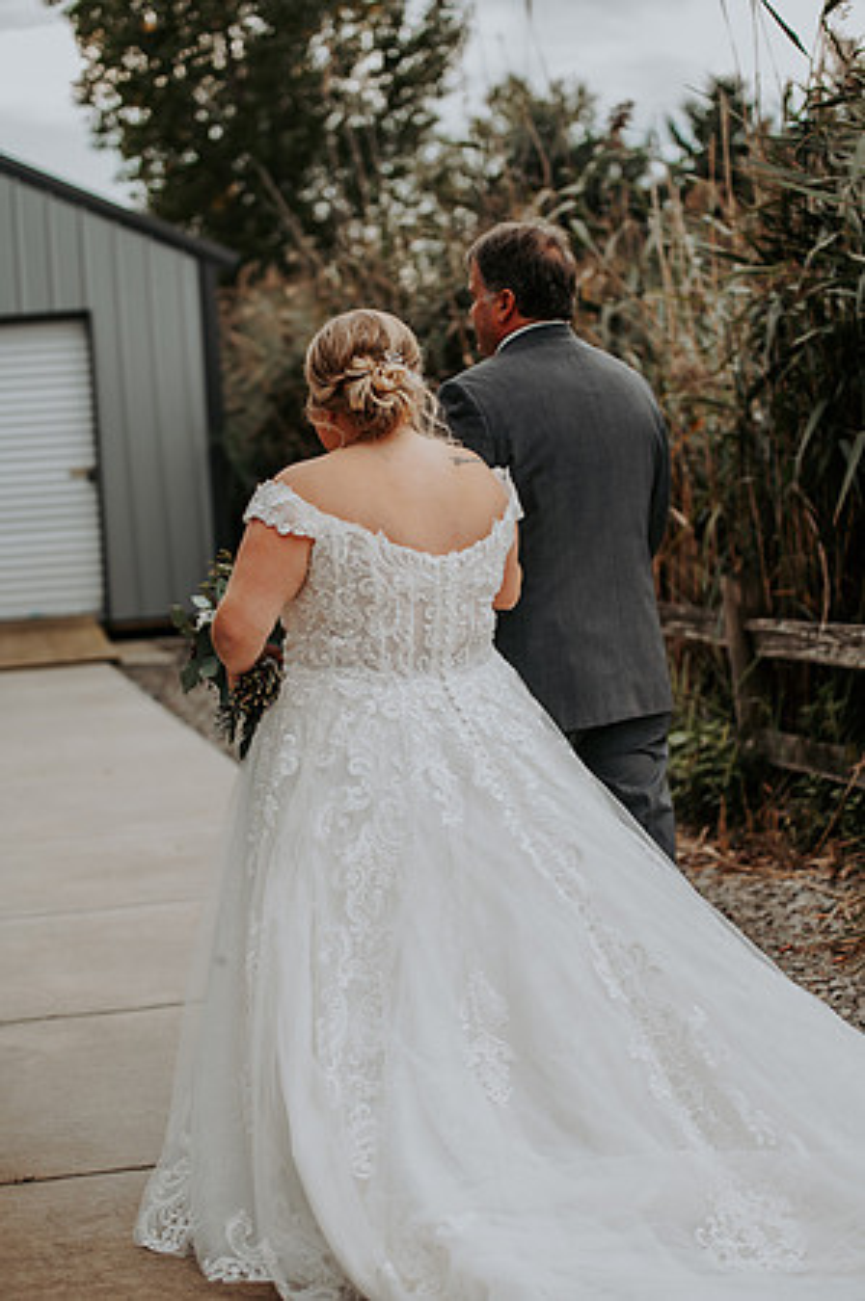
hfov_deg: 19.4
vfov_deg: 28.9
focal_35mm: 70
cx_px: 432
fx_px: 2529
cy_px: 650
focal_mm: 70
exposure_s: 1/1000
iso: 400
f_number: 2.8
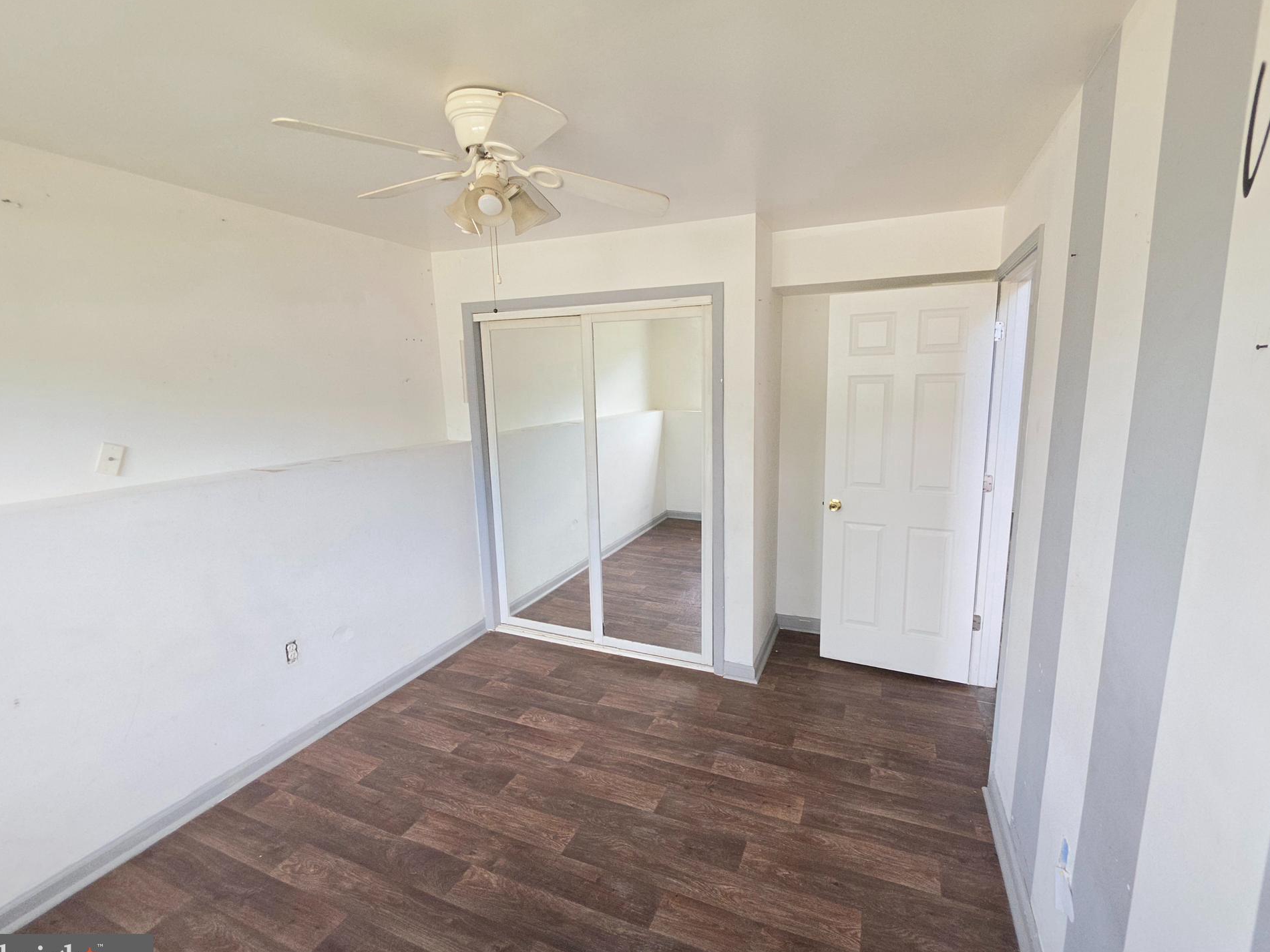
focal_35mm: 14
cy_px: 476
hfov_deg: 102.0
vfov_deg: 85.7
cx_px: 670
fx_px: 514
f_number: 1.9
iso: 50
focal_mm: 2.2
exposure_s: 1/60.2
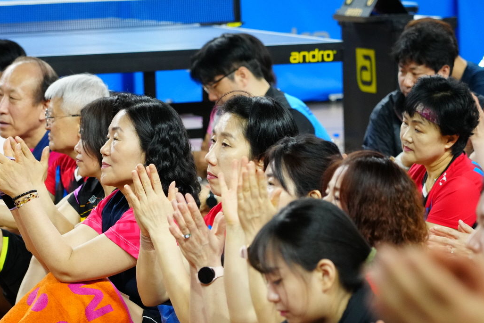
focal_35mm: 184
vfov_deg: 7.5
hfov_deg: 11.2
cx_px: 178
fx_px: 2474
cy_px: 272
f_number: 4
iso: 3200
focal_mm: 105
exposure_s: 1/250
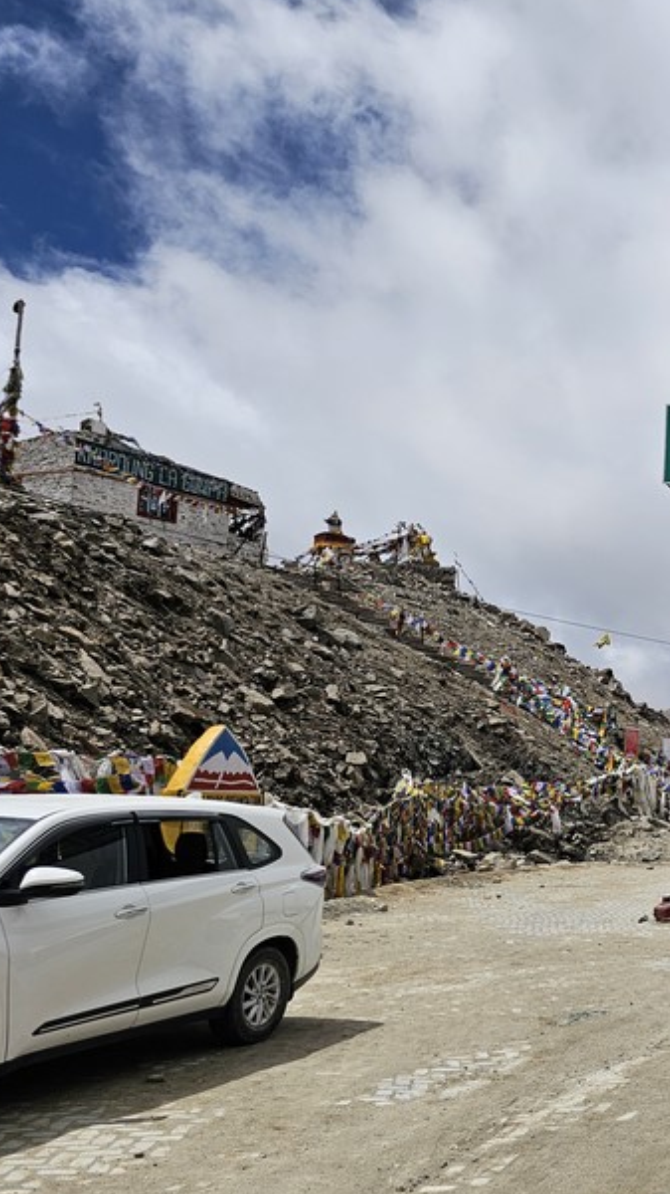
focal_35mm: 39
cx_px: 898
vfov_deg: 51.5
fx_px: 1233
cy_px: 671
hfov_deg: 25.6
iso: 10
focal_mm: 6.3
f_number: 1.7
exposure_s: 1/2614
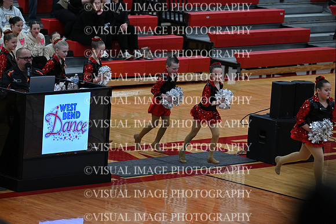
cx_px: 168
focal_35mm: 200
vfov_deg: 6.9
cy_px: 112
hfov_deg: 10.3
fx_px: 1867
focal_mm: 200
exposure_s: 1/400
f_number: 4
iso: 4000
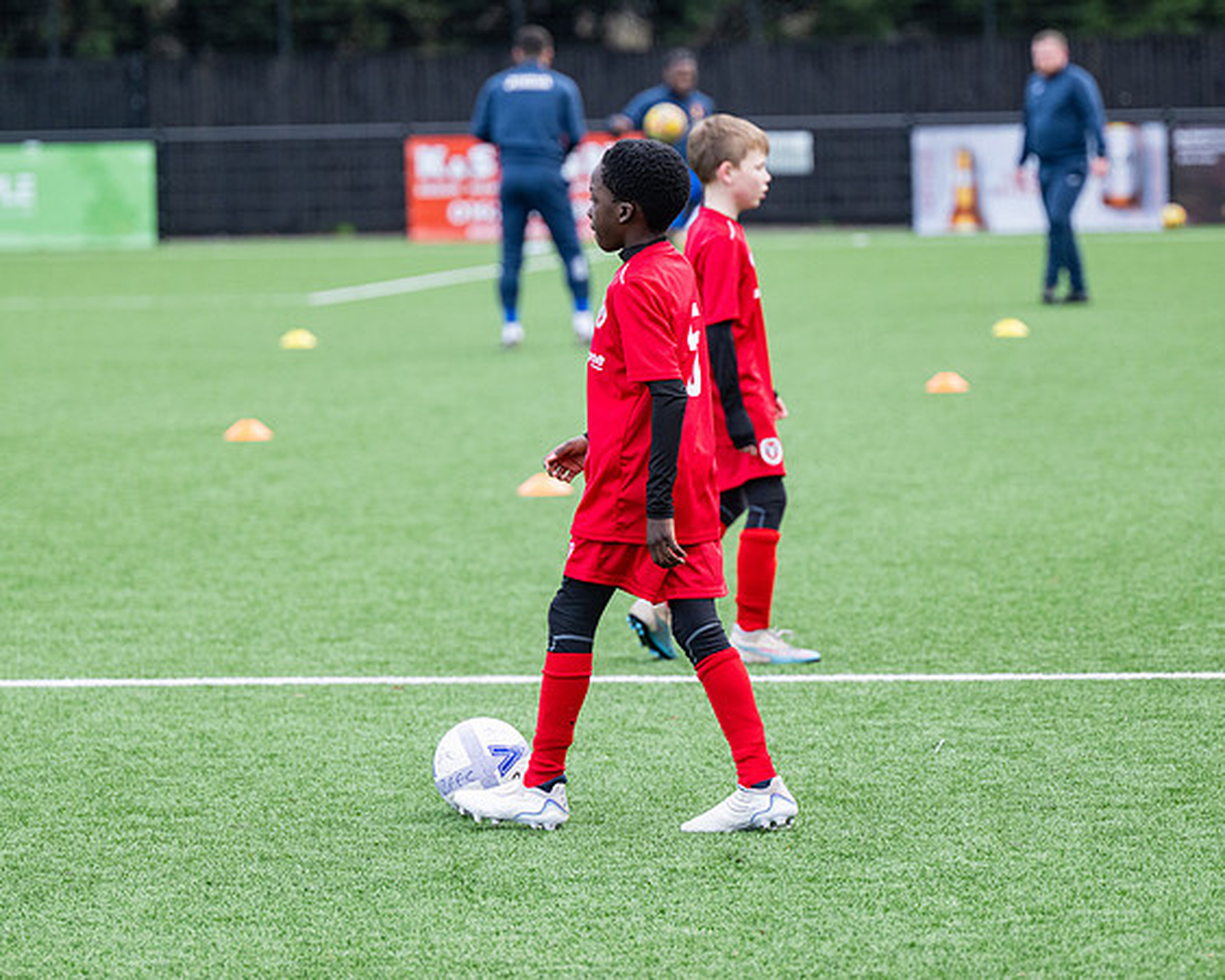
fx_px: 7143
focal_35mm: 197
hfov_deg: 9.8
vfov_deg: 7.8
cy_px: 537
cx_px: 694
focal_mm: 155
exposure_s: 1/1250
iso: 800
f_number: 4
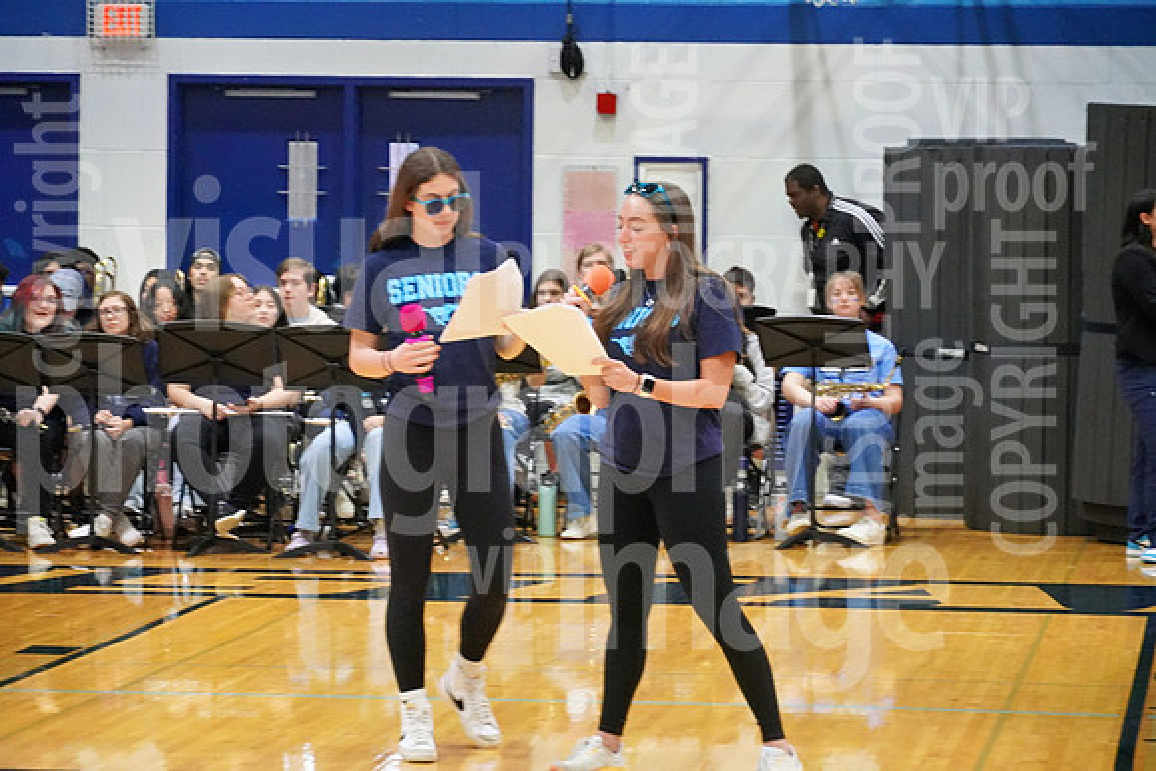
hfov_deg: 13.8
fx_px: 4769
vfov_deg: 9.2
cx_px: 578
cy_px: 386
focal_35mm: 148
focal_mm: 99
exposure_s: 1/125
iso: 6400
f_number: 5.6
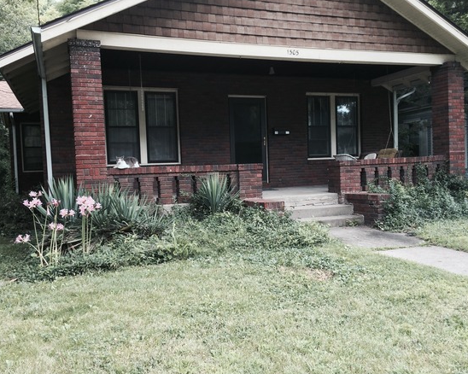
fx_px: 429
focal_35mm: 31
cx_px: 226
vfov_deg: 47.1
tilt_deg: -6.5
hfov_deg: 57.2
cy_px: 190
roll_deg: +2.3
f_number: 2.2
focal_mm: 4.15
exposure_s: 1/120
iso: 50
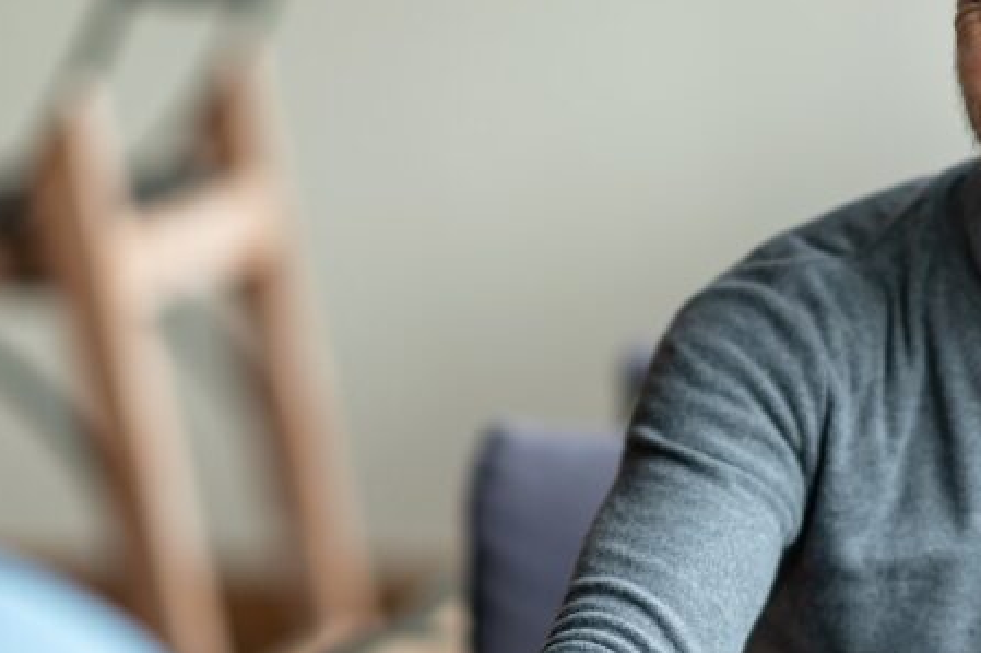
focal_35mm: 194
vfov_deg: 7.1
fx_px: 5284
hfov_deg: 10.6
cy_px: 443
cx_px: 544
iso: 125
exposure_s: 1/320
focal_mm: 85
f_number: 1.4
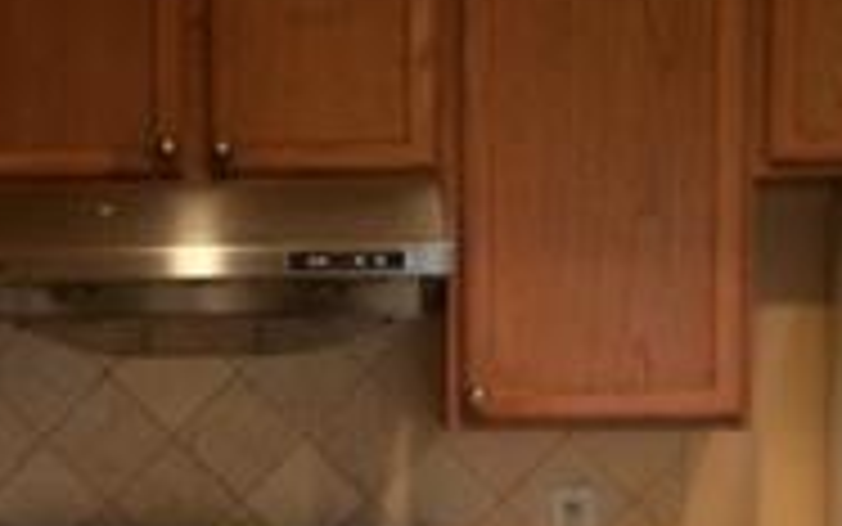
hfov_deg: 18.9
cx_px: 140
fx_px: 2502
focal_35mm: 109
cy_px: 504
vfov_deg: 11.9
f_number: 2.2
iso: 320
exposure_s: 1/30
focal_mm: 4.12
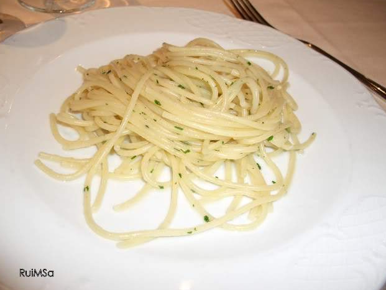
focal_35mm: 34
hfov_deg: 53.9
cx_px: 194
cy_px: 144
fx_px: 379
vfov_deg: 41.8
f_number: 2.8
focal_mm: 7.1
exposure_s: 1/60
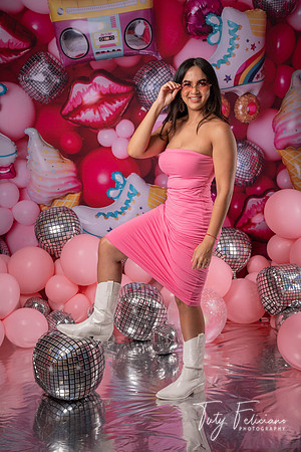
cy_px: 226
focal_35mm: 47
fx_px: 589
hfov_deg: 28.6
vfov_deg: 41.9
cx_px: 150
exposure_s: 1/125
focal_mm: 47
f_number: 6.3
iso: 250
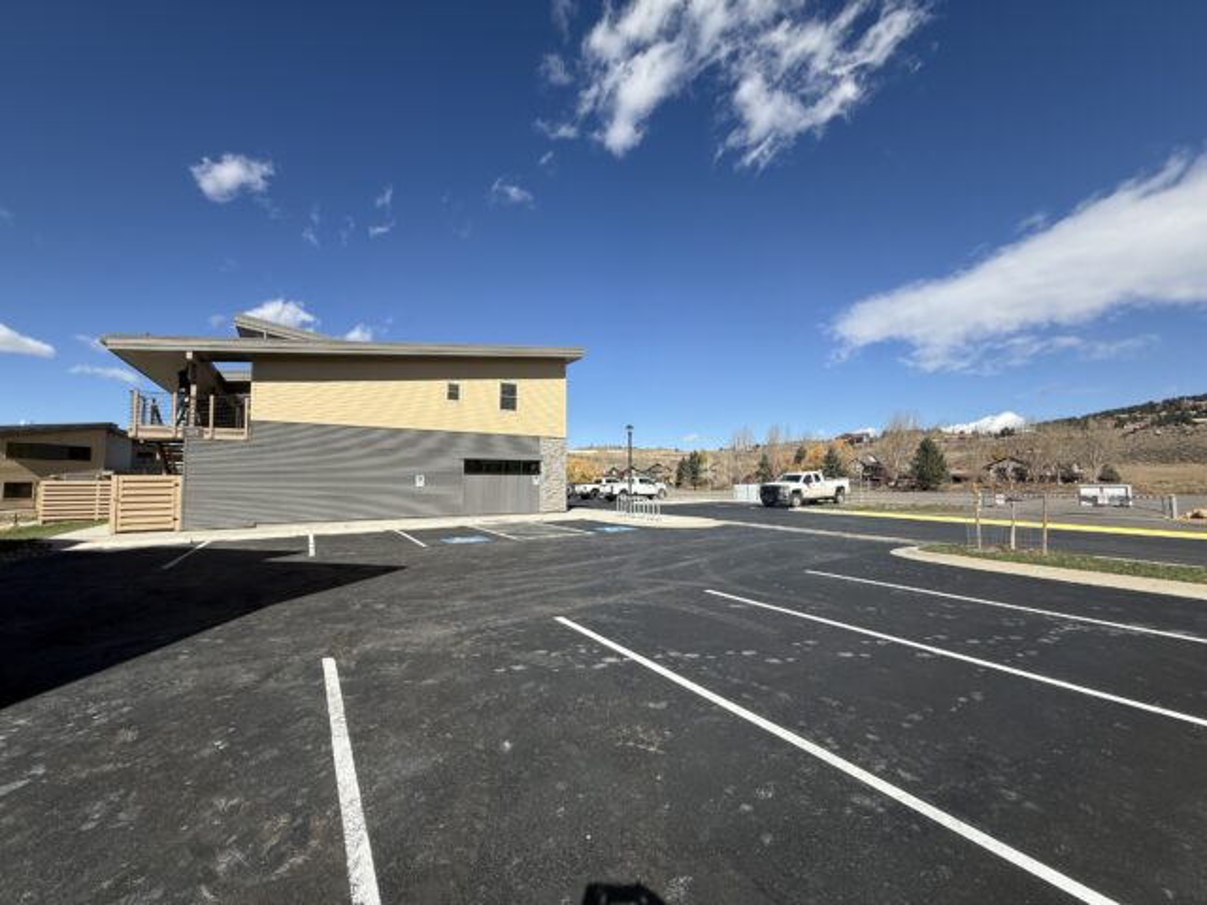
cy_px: 452
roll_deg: -0.7
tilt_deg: +3.6
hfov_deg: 102.1
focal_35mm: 14
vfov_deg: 85.7
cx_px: 604
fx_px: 488
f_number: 2.2
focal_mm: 2.22
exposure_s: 1/2506
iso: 50
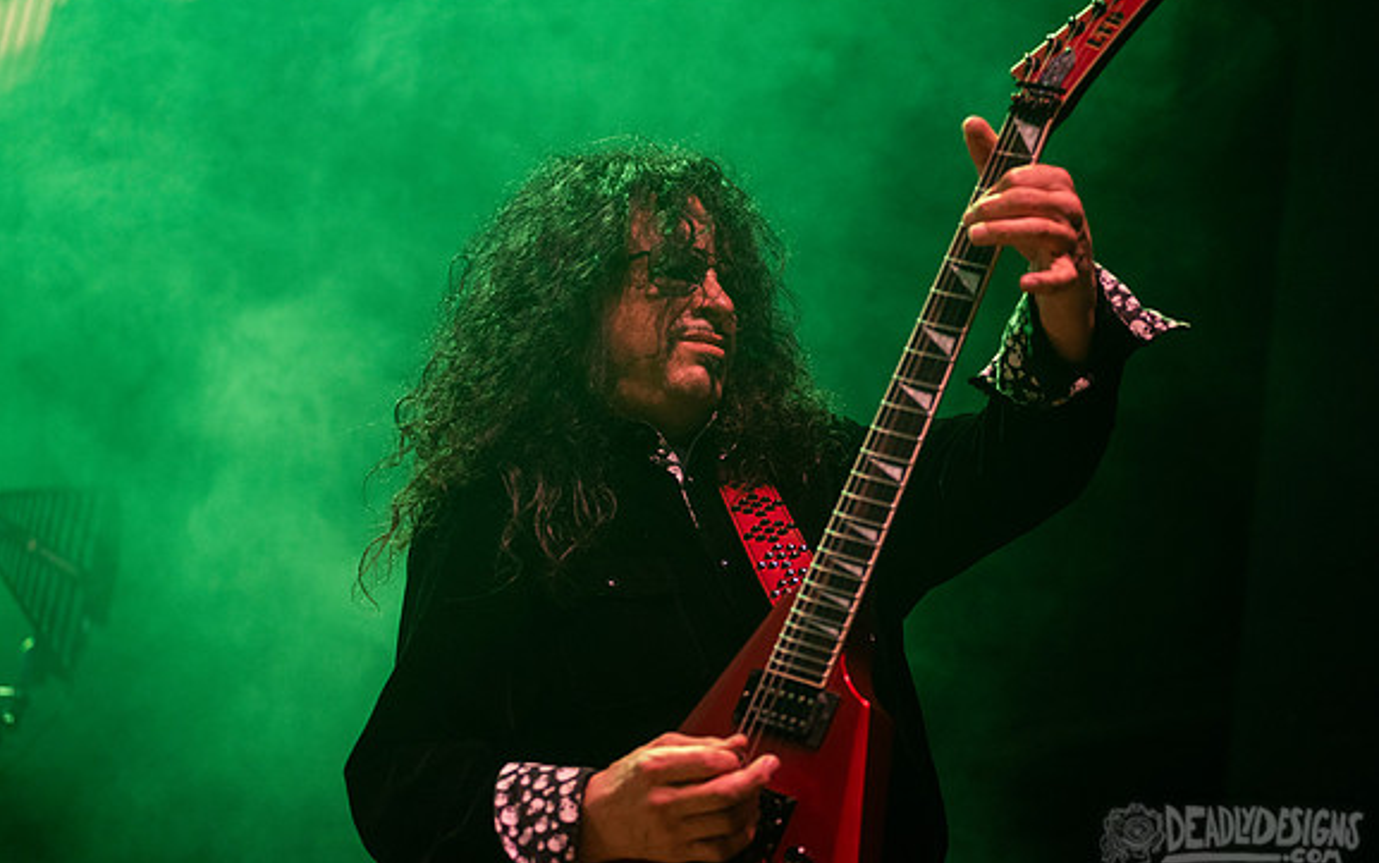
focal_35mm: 82
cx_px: 691
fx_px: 3083
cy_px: 427
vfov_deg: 15.9
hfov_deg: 25.2
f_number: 3.2
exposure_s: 1/160
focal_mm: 80
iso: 2500
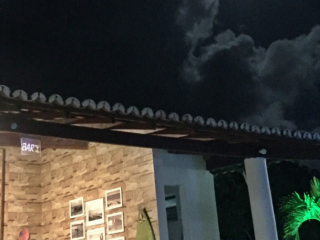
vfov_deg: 25.8
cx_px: 130
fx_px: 518
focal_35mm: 56
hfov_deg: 34.2
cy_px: 62
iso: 1600
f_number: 2.2
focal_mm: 4.15
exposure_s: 1/15
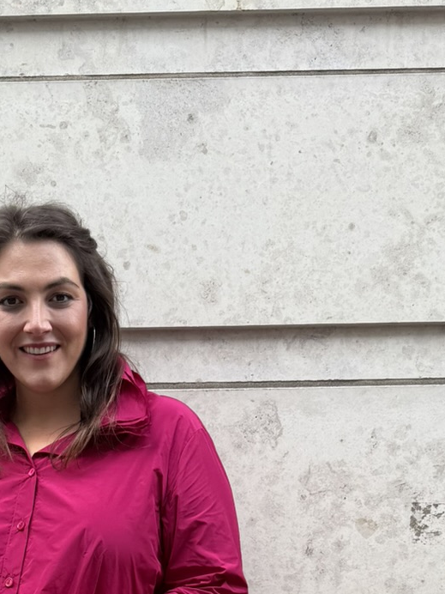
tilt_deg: -6.7
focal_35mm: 71
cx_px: 81
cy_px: 676
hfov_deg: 20.5
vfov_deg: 25.2
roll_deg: +0.3
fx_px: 1217
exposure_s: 1/435
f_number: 1.78
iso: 80
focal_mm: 6.76
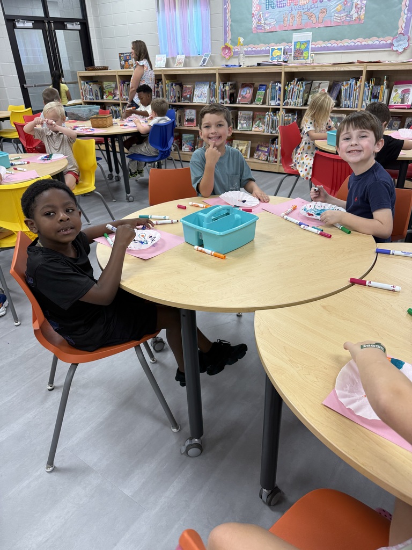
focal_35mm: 24
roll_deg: +1.3
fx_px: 381
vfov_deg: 71.6
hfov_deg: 56.8
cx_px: 206
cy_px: 275
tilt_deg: -28.4
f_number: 1.78
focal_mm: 6.76
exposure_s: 1/120
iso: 125
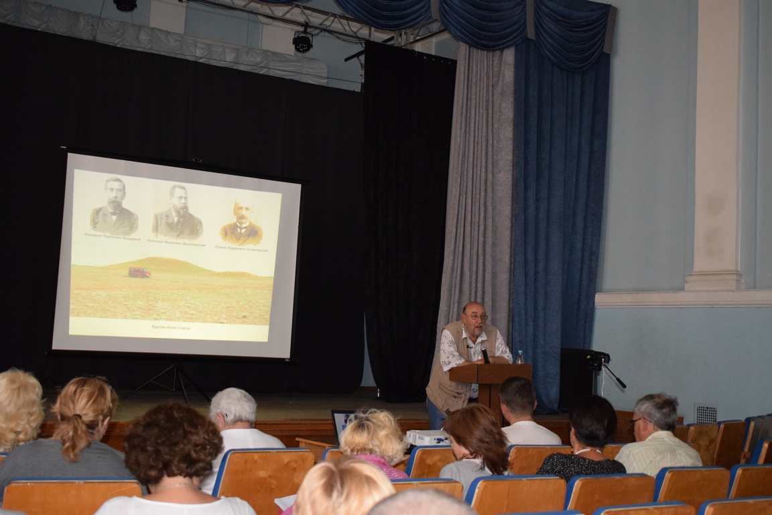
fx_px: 1029
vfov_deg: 28.1
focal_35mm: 48
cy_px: 258
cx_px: 386
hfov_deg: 41.1
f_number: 5
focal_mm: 32
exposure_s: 1/200
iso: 3200
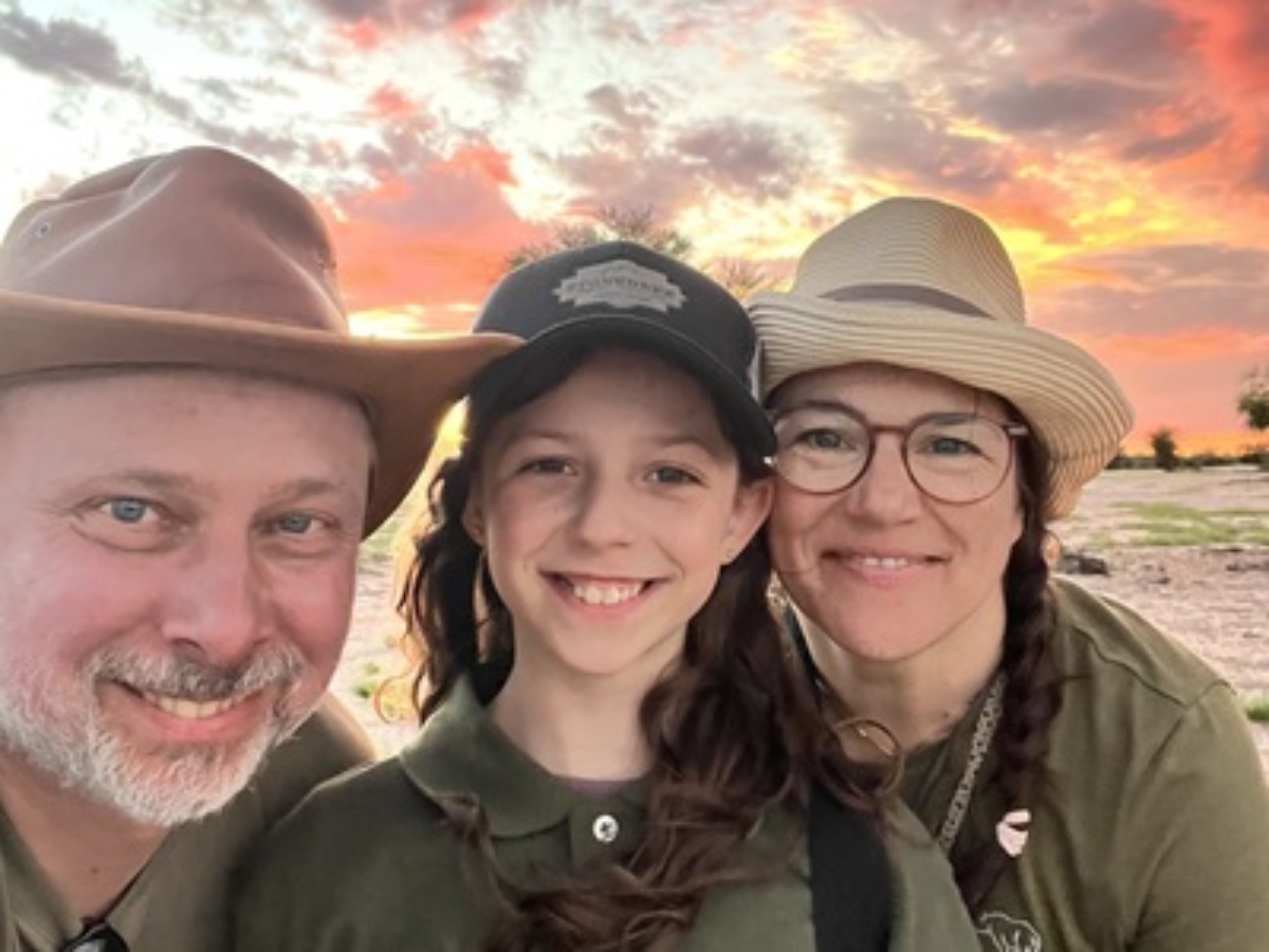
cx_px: 634
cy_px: 476
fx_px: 1100
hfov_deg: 60.0
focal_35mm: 30
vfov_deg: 46.8
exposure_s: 1/60
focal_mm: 2.71
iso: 320
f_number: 2.2
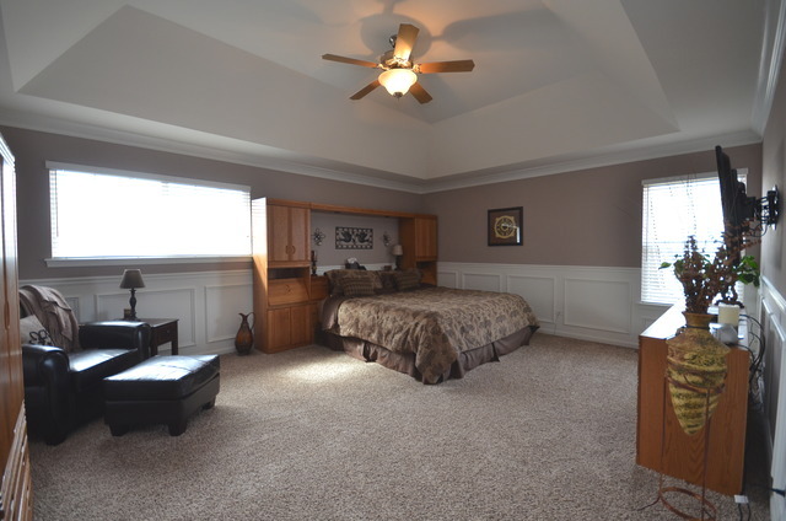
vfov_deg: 77.1
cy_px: 260
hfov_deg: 100.5
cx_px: 393
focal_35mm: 15
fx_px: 327
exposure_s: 1/60
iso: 450
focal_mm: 10
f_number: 4
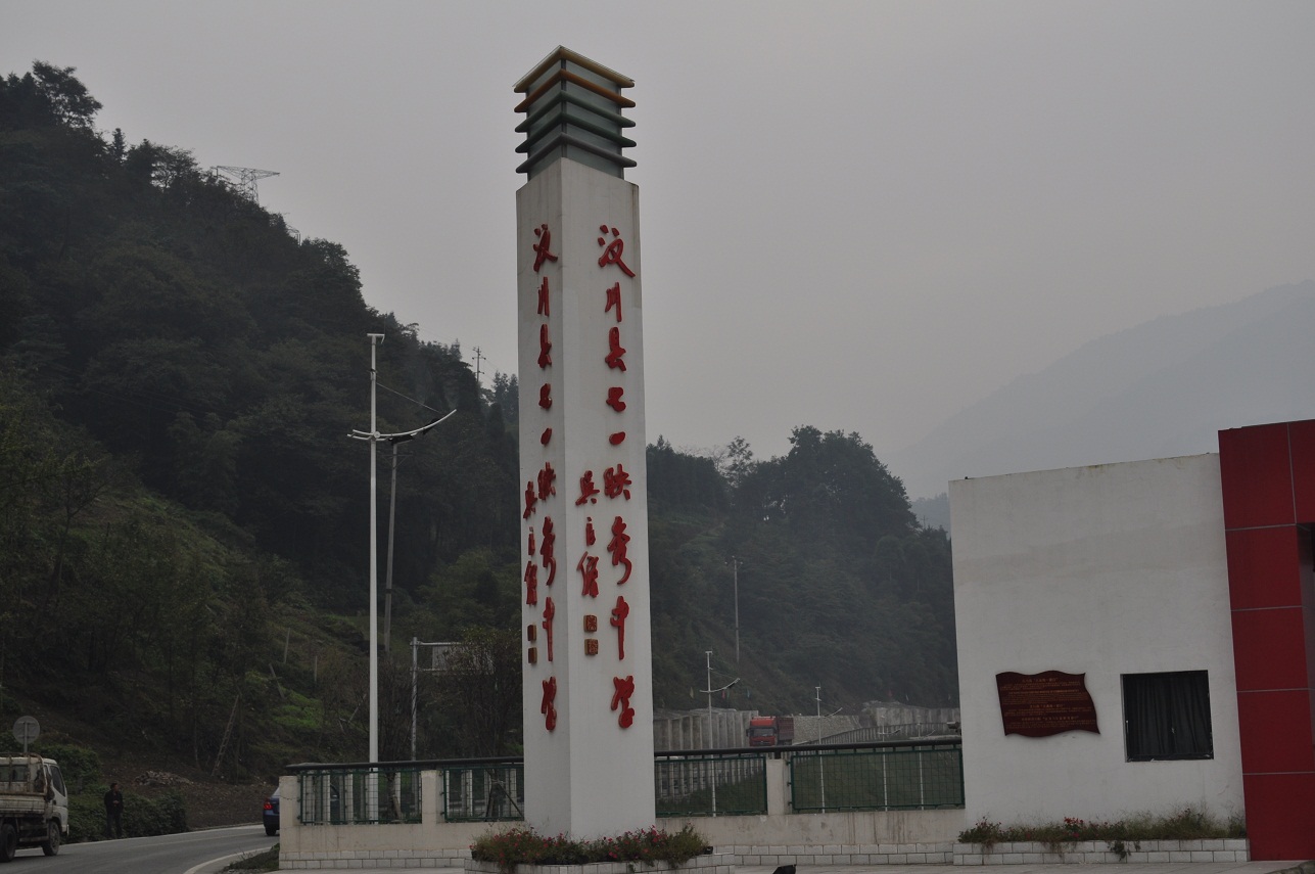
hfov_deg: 35.1
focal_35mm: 57
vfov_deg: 23.7
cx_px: 658
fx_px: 2080
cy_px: 437
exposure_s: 1/200
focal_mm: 38
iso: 200
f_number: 6.3
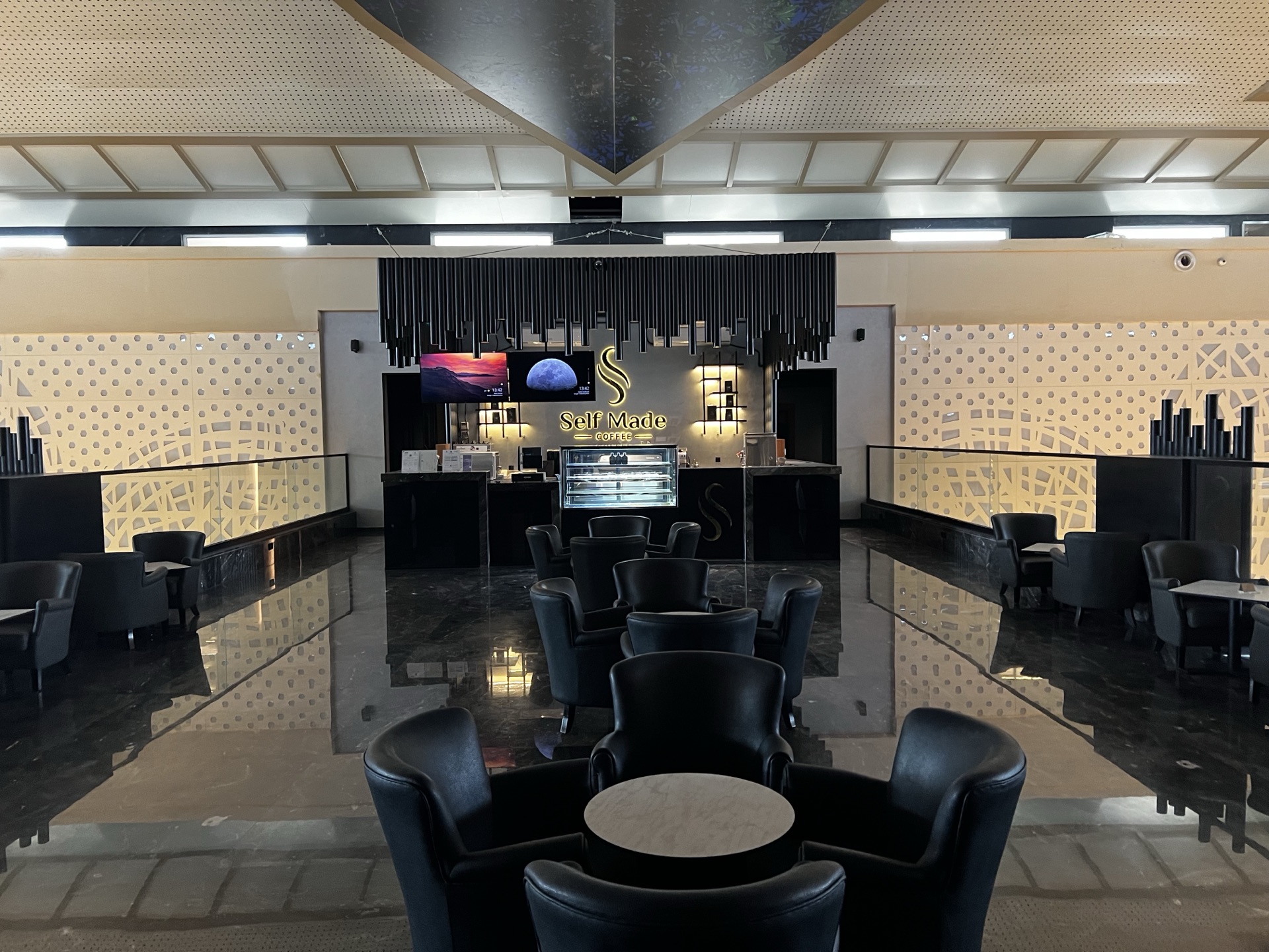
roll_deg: +1.6
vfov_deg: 53.1
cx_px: 634
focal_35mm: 26
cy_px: 476
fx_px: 953
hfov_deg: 67.3
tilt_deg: -2.5
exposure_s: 1/60
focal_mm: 5.7
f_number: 1.5
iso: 400
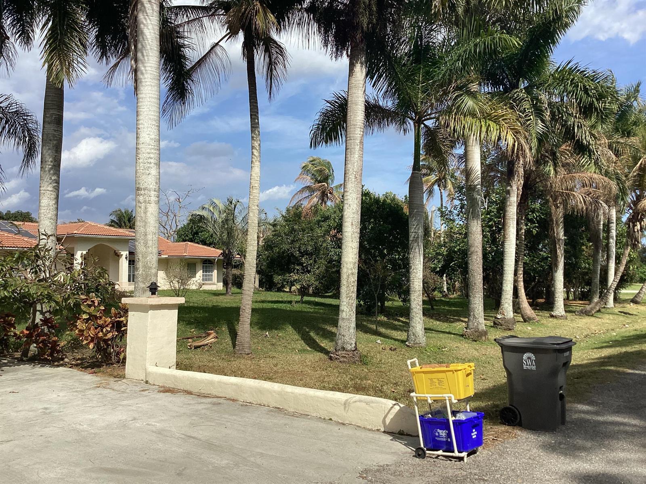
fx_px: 579
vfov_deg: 45.4
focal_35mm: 31
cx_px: 323
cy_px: 242
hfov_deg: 58.4
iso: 25
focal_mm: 3.3
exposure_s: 1/1567
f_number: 2.4
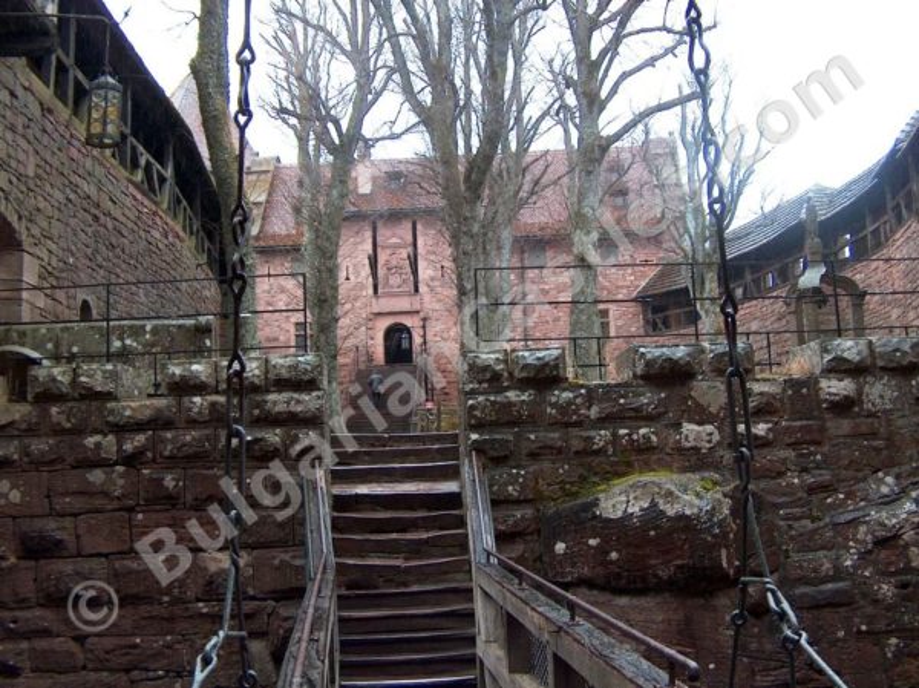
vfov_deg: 38.6
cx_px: 460
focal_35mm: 37
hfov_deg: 50.2
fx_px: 982
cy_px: 344
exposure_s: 1/156
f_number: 2.8
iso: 162
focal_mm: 7.6
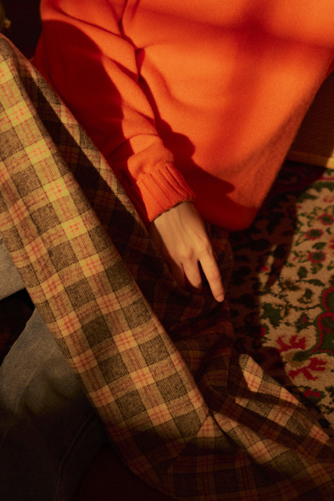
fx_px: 1501
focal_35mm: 108
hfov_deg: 12.7
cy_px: 29
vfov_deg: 18.5
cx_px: 192
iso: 400
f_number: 2.8
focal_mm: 50
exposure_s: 1/125
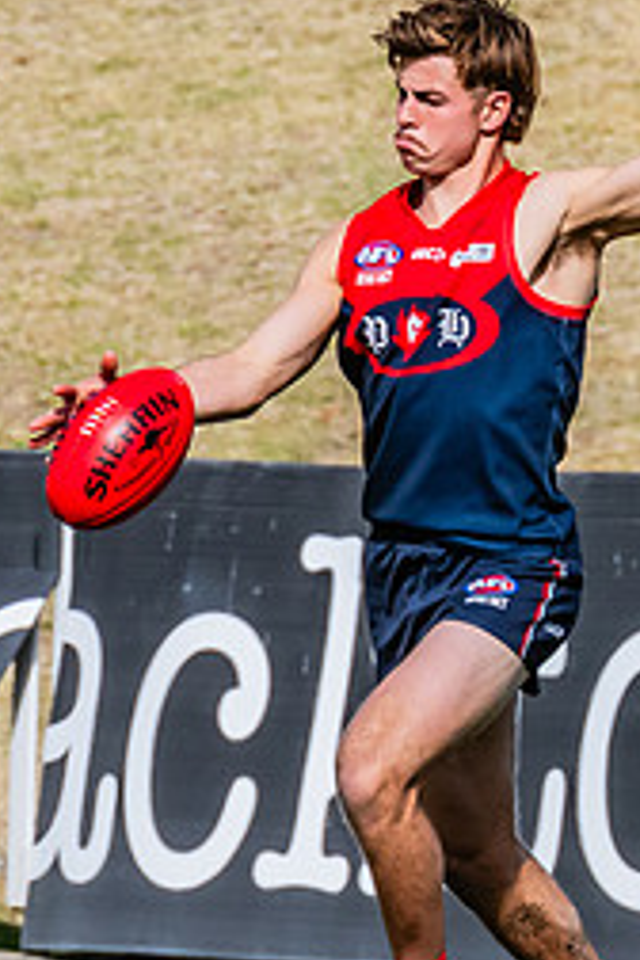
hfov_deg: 0.8
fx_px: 48476
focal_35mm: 1818
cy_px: 375
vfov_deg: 1.1
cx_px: 498
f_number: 10
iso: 800
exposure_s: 1/1600
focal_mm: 420
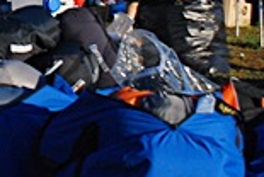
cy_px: -121
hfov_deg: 7.4
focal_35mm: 271
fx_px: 1988
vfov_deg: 5.0
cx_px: -179
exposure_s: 1/1250
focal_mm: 35
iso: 400
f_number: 6.3
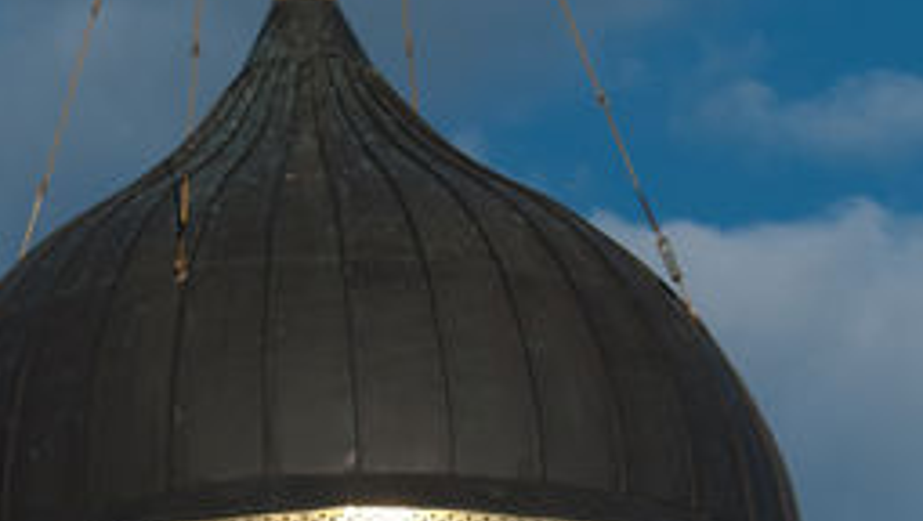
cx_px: 183
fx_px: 11122
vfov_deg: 2.7
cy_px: 615
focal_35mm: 454
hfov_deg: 4.7
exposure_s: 1/3200
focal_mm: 82
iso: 200
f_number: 4
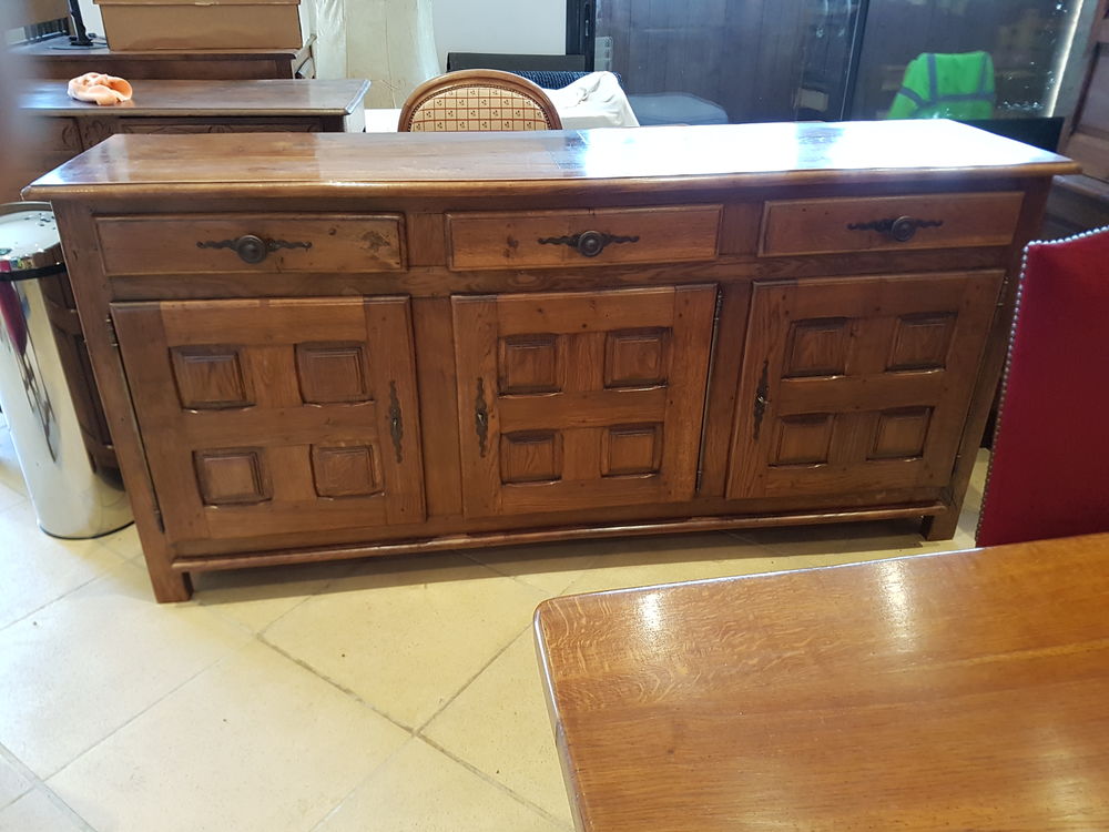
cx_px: 554
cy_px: 416
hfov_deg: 67.3
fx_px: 833
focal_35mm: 26
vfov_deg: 53.1
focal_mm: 4.2
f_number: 1.7
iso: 160
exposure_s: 1/33
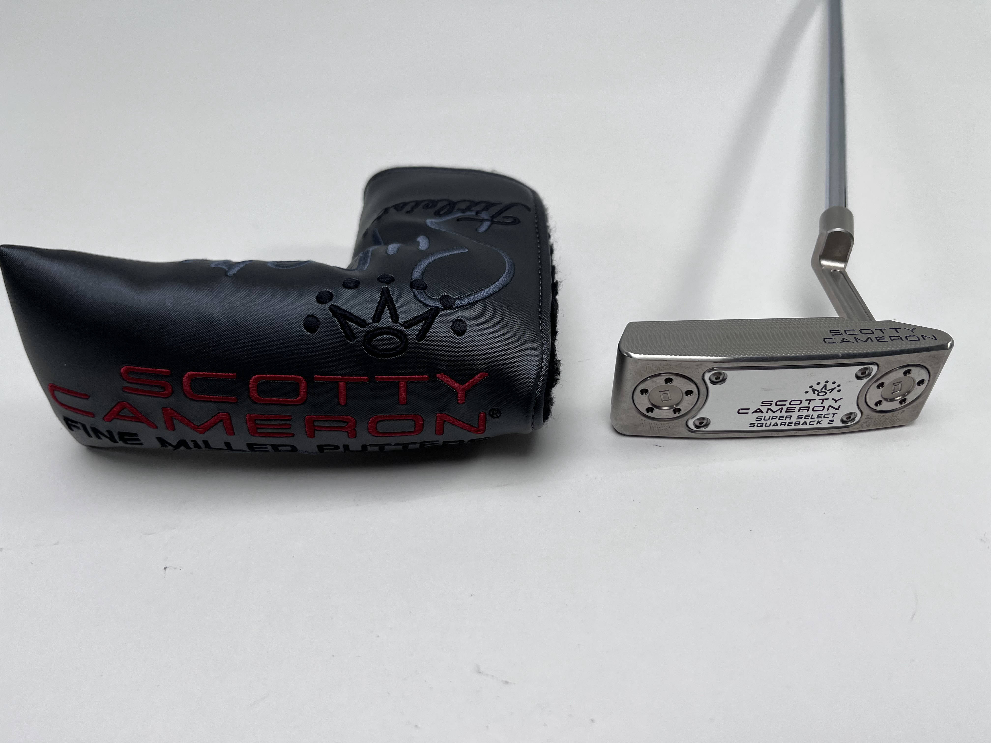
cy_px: 372
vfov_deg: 53.1
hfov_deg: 67.3
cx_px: 496
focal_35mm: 26
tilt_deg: -46.5
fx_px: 744
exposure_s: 1/483
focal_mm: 5.1
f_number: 1.6
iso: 50
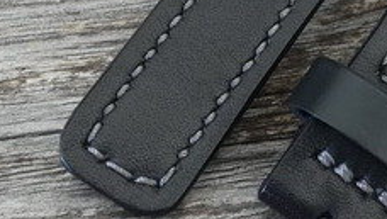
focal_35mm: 103
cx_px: 392
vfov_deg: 11.7
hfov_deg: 20.1
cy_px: 2
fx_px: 1058
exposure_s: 1/33.3
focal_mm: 3.79
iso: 64
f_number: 2
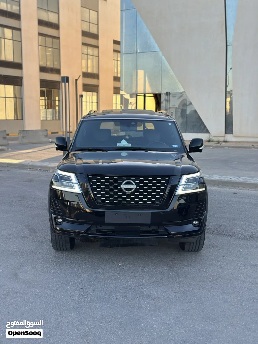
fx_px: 477
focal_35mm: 48
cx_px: 129
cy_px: 172
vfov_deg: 39.7
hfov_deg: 30.3
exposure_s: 1/631
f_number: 1.78
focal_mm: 6.86
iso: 80
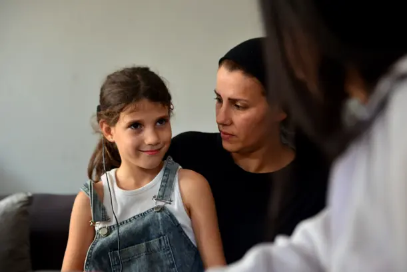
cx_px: 204
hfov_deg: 28.8
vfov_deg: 19.5
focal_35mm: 70
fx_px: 792
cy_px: 136
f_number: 2.8
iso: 400
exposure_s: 1/100
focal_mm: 70
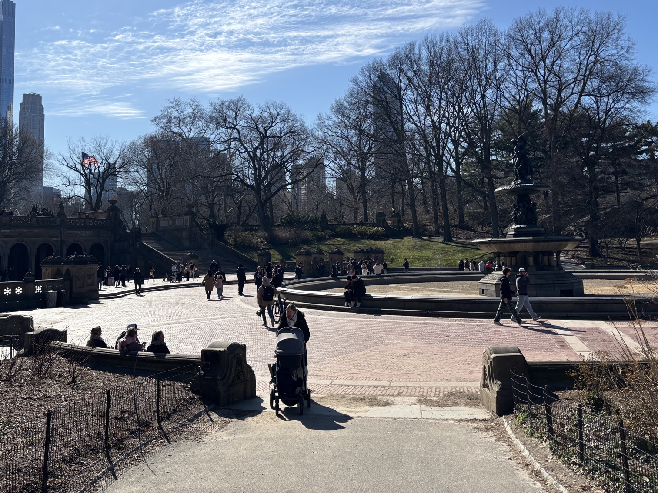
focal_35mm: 33
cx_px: 302
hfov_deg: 55.3
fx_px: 627
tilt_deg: +6.7
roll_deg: +2.0
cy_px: 183
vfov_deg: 42.6
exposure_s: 1/4854
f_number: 1.6
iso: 50
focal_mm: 5.96
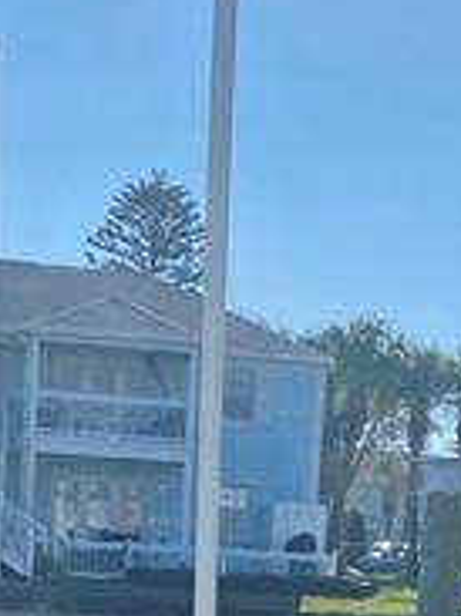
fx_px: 1938
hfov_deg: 13.5
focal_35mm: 109
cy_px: 842
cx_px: 320
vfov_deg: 16.8
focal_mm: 4.25
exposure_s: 1/4608
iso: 32
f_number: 1.8
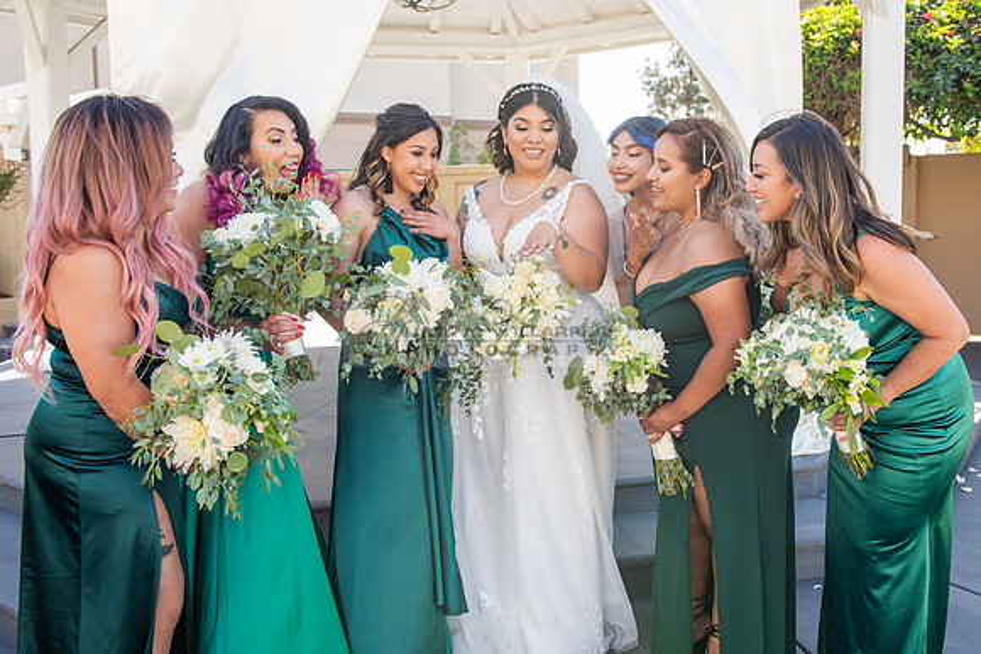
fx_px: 875
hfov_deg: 58.4
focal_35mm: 32
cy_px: 292
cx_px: 543
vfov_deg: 41.0
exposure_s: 1/125
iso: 100
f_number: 5
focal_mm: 29
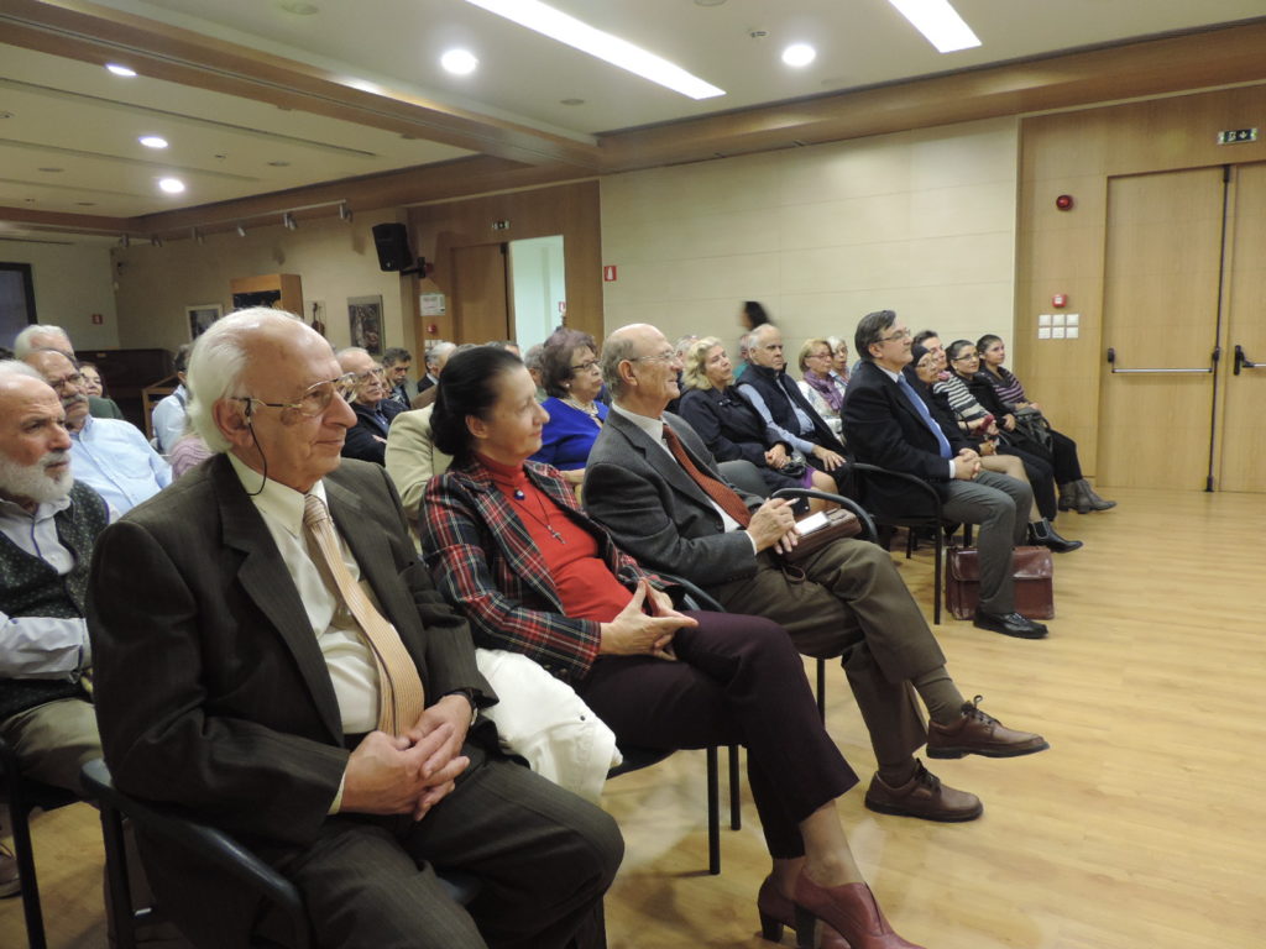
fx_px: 878
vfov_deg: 56.8
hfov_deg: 71.6
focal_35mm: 24
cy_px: 474
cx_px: 633
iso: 400
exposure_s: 1/13
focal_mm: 4.3
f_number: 3
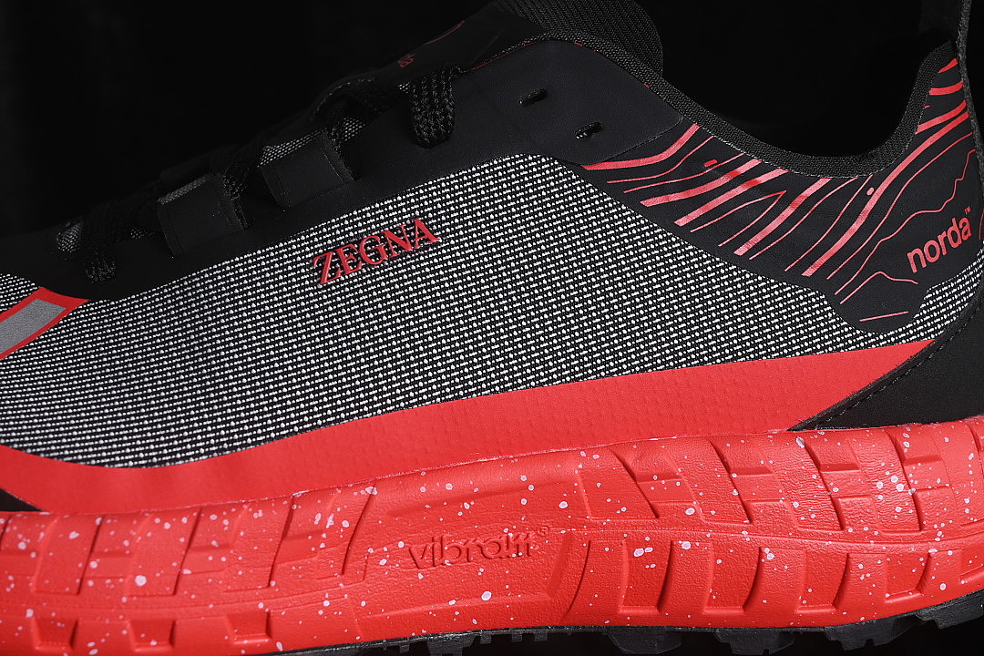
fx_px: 2050
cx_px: 492
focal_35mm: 75
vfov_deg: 18.2
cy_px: 328
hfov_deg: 27.0
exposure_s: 1/50
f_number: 6.3
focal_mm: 50
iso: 160
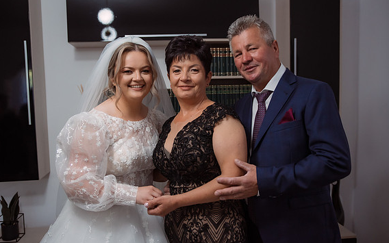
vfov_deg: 35.3
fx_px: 382
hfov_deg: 54.0
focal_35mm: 36
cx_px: 188
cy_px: 118
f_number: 2.8
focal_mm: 31
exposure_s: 1/200
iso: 1600
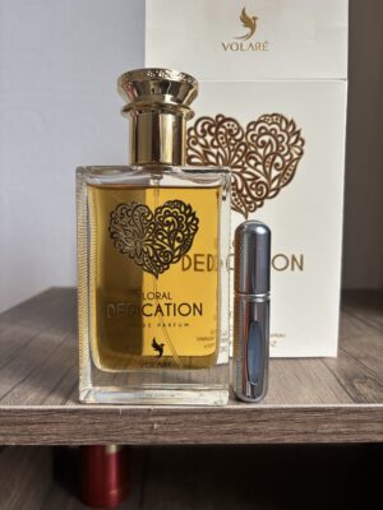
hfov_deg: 53.1
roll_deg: -2.4
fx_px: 384
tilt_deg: -5.7
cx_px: 192
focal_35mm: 26
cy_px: 255
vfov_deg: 67.3
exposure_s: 1/60
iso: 160
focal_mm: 5.96
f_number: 1.6
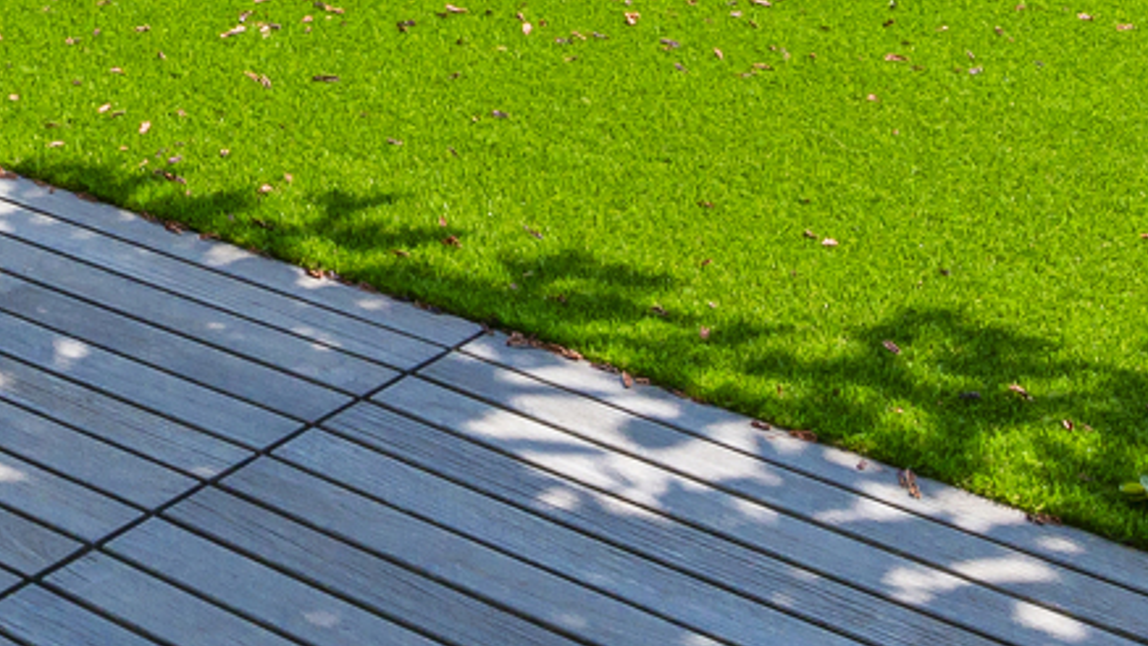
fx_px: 2618
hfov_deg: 23.1
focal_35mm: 86
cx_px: -137
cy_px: -739
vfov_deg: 12.1
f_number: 9
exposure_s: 1/640
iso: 100
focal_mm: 14
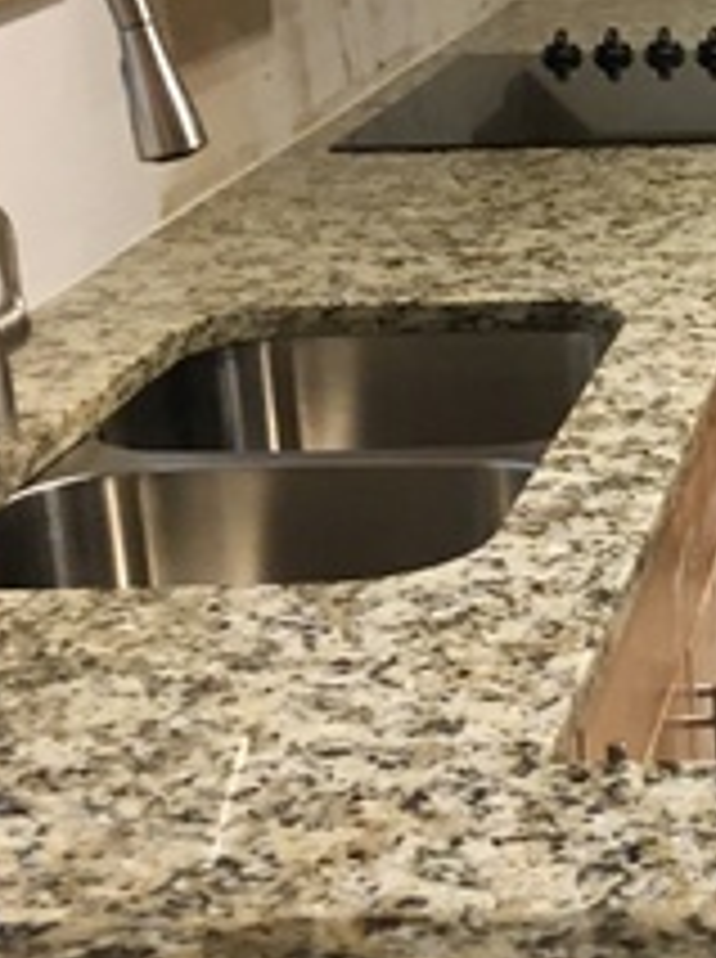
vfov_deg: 21.4
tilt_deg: -13.7
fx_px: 2517
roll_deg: +3.0
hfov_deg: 15.1
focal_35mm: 91
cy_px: 227
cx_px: 1058
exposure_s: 1/30
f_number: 2.2
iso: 160
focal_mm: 4.15
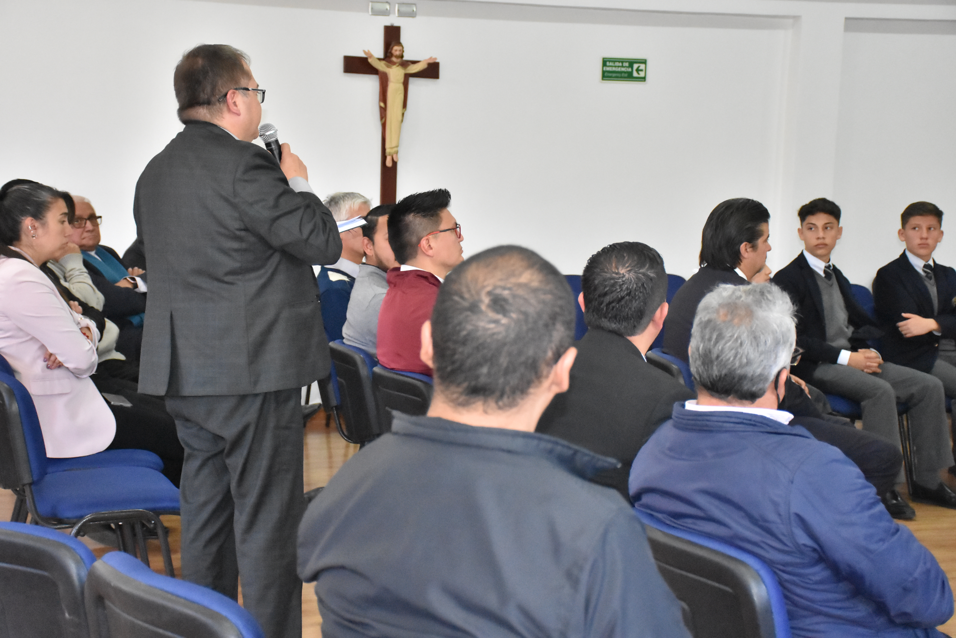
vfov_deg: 21.6
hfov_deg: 31.9
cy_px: 319
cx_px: 478
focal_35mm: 63
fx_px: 1673
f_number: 4.5
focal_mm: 42
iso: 5000
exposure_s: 1/250
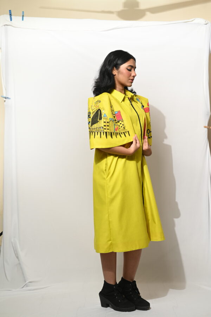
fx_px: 440
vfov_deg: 39.6
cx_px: 106
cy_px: 158
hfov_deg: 27.0
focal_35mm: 50
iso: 100
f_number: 4
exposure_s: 1/160
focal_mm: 50
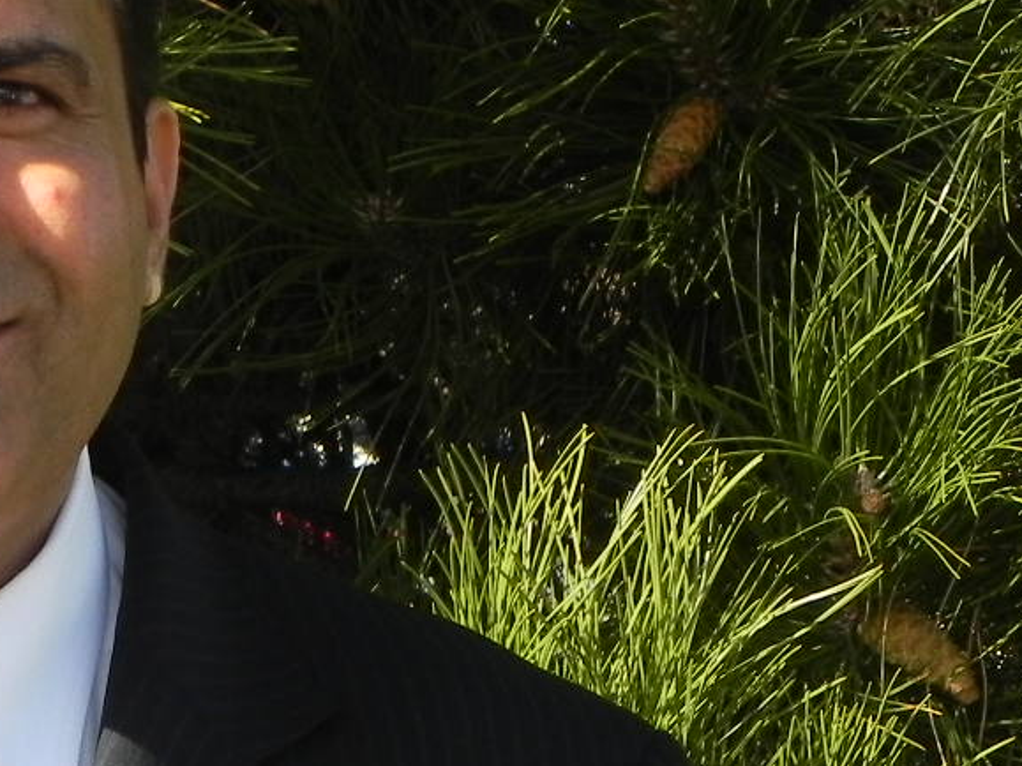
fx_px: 6937
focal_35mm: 235
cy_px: 409
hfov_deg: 8.4
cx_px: -111
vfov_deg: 6.3
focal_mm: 15.1
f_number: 5.6
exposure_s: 1/246
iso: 160
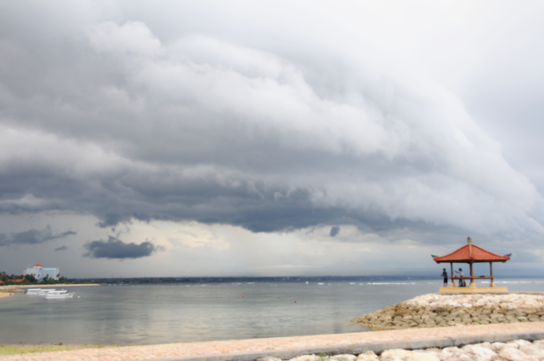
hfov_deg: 49.6
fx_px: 589
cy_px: 180
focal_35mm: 39
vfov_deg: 34.1
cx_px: 272
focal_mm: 26
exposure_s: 1/800
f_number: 5.6
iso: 320
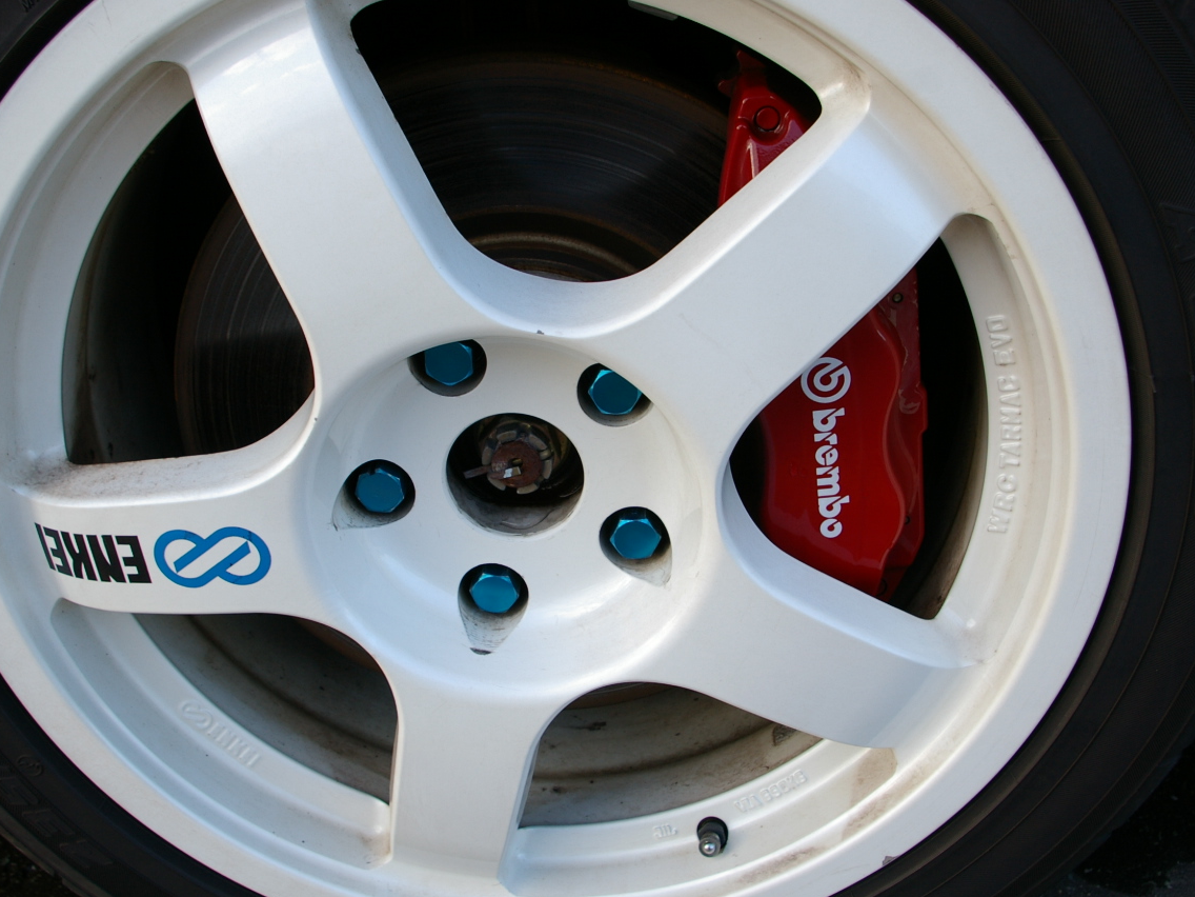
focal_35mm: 39
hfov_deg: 47.8
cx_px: 550
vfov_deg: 36.8
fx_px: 1346
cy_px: 438
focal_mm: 20
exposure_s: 1/60
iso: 200
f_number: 5.6
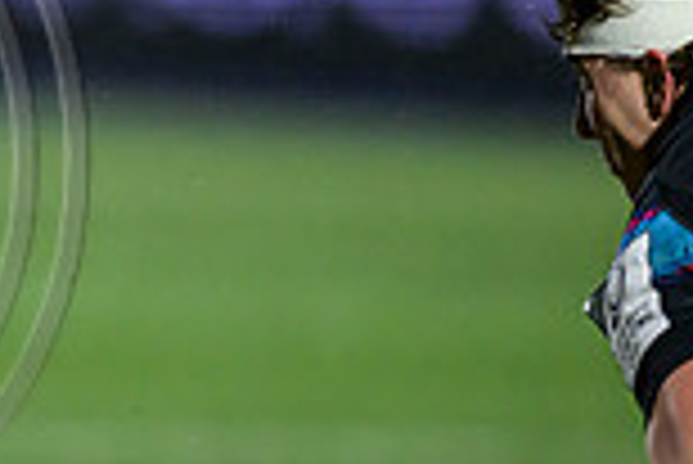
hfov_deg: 1.4
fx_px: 28959
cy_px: 155
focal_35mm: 1503
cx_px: -378
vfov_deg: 0.9
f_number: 3.2
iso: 5000
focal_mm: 400
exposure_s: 1/2500
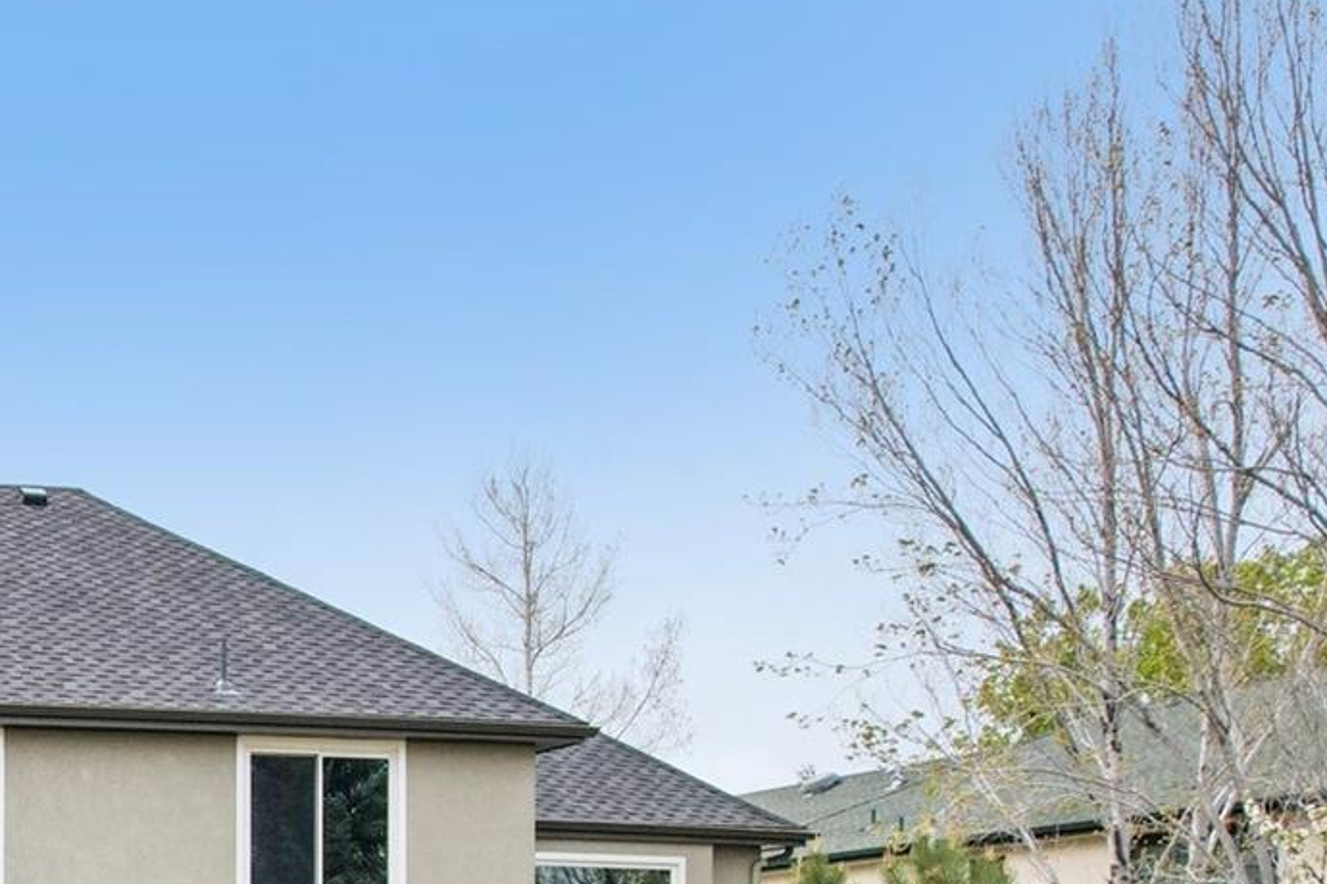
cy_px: 999
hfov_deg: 33.6
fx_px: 1880
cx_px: -154
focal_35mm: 51
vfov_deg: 24.5
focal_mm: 8.4
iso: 100
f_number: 2.8
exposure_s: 1/2000
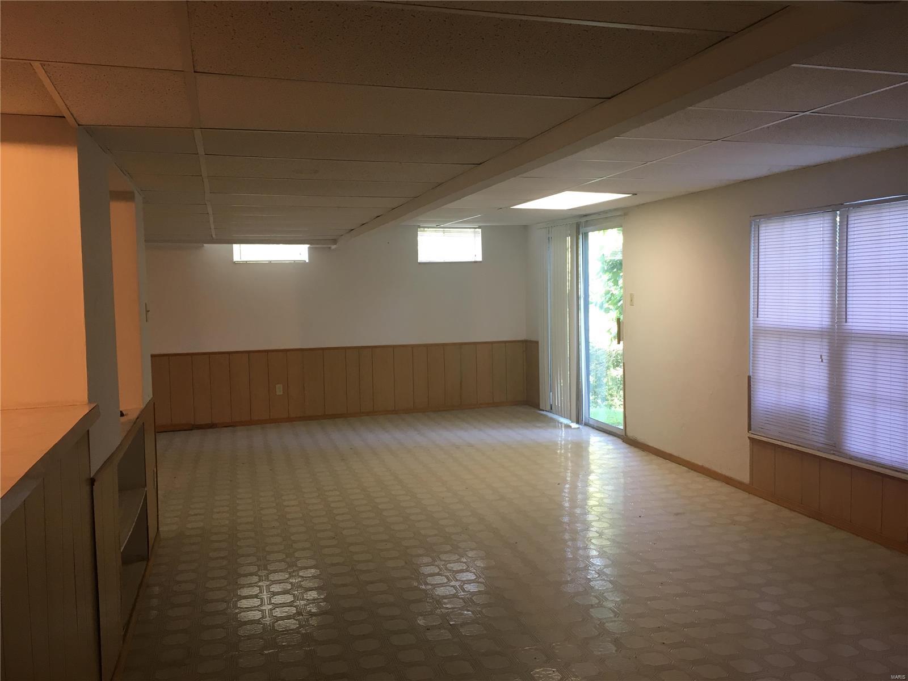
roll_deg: +2.5
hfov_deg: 61.7
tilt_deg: -4.1
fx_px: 761
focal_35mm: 29
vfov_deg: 48.2
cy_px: 340
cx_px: 454
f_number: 2.2
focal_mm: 4.15
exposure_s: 1/30
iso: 64
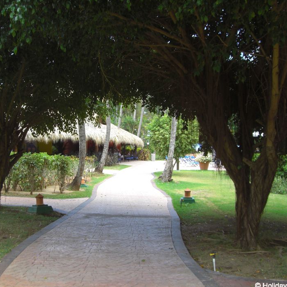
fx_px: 460
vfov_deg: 34.7
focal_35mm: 49
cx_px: 105
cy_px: 135
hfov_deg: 34.5
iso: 64
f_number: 2.7
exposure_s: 1/80
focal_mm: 6.2
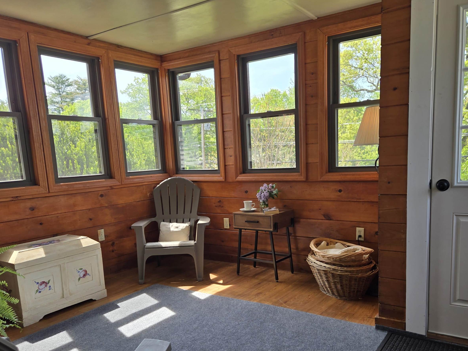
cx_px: 241
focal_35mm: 30
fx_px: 406
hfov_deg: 60.0
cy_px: 215
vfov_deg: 46.5
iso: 25
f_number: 1.8
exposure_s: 1/248
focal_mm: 5.4
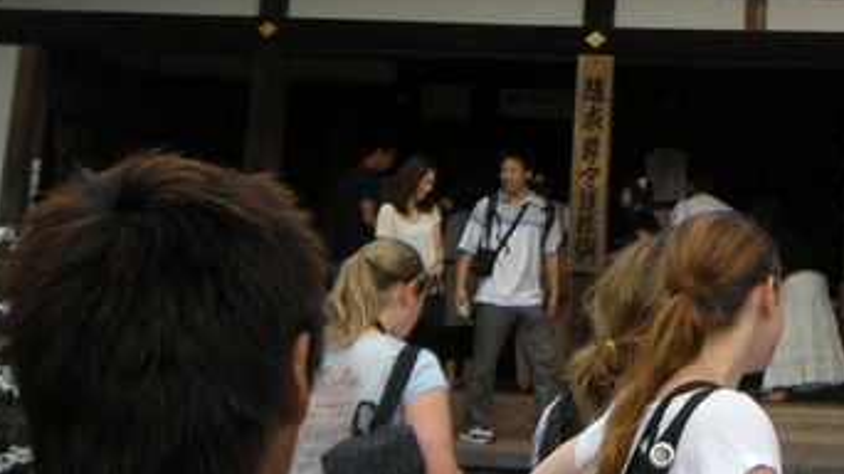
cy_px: -172
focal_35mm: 78
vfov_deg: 14.7
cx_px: 846
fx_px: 1745
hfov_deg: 25.8
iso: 64
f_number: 3.8
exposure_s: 1/143
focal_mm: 5.9
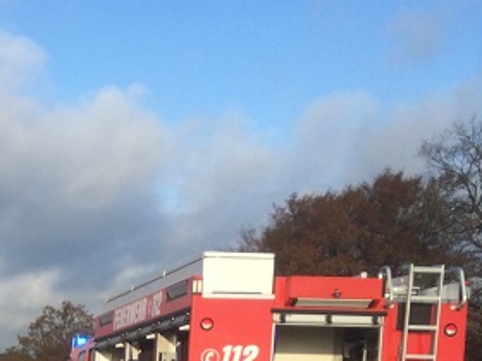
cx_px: -182
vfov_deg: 16.6
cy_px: 488
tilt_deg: -7.1
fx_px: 1156
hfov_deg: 20.9
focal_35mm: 83
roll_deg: +0.7
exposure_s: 1/1208
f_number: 2.2
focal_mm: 4.15
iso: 32
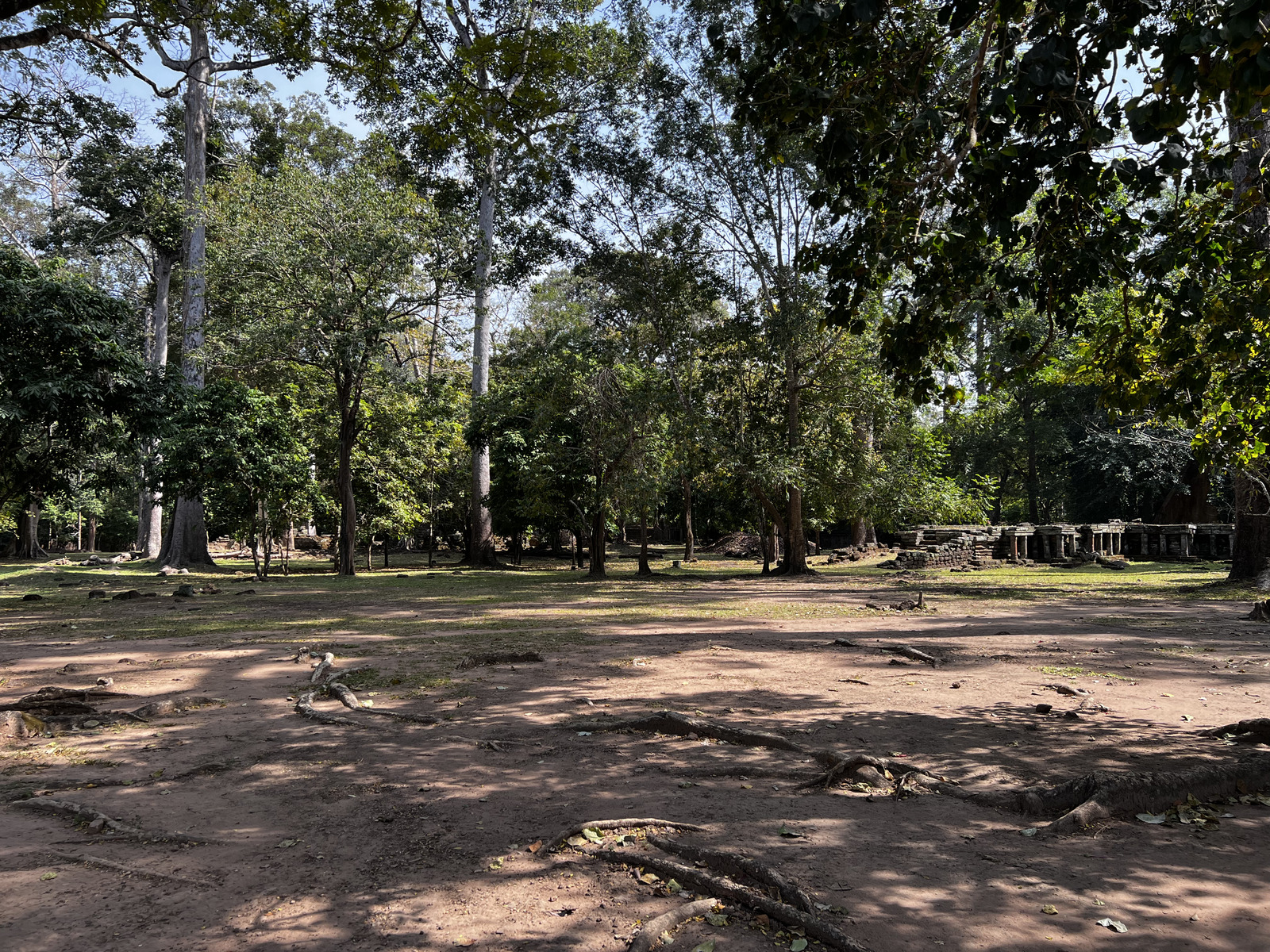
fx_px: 954
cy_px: 476
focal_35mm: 26
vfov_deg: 53.1
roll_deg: +0.5
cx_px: 635
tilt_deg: +3.6
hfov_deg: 67.3
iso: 50
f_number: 1.5
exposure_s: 1/965
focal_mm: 5.7
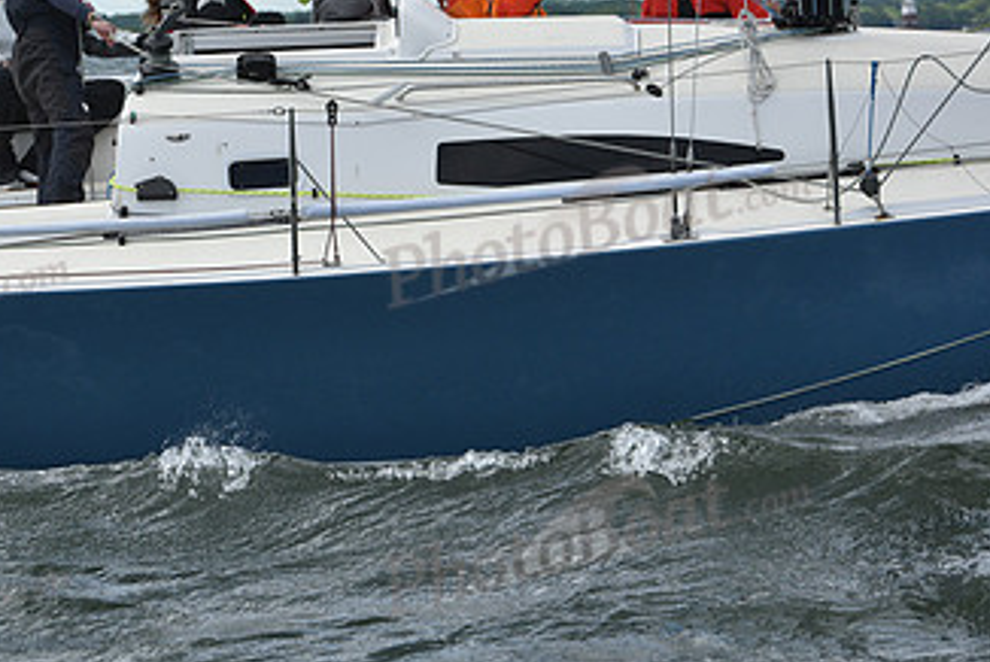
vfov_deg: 8.6
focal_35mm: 160
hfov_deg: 12.8
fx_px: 4404
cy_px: 114
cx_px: 228
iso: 320
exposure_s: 1/1000
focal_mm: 90
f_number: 7.1
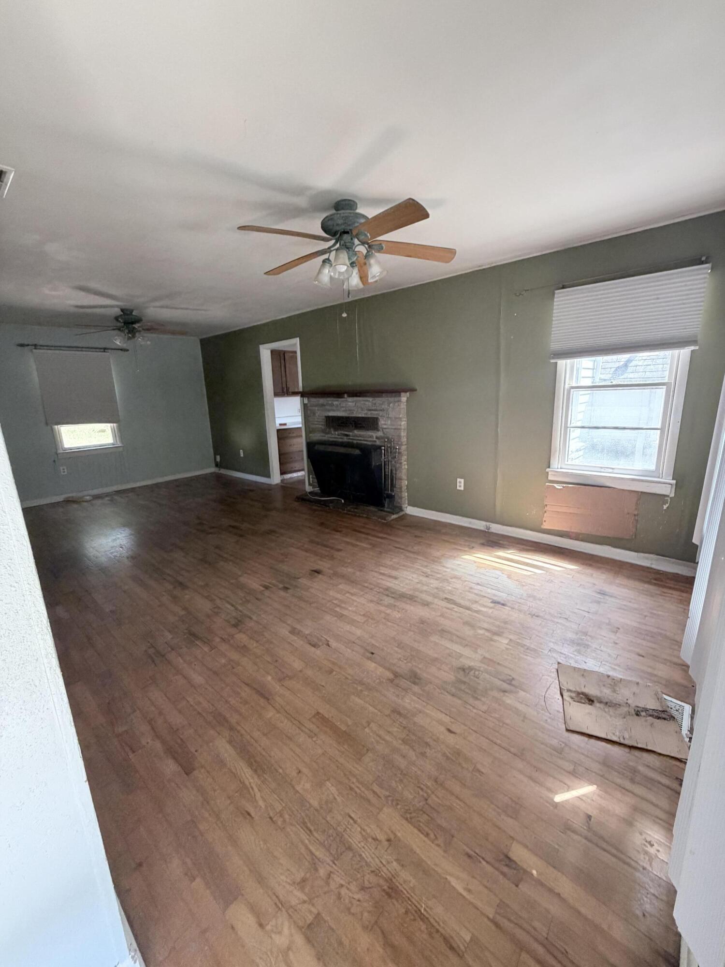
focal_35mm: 14
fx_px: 391
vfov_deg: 102.1
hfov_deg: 85.7
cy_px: 484
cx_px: 362
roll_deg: +1.4
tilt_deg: -13.3
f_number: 2.2
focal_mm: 2.22
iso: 320
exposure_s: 1/99
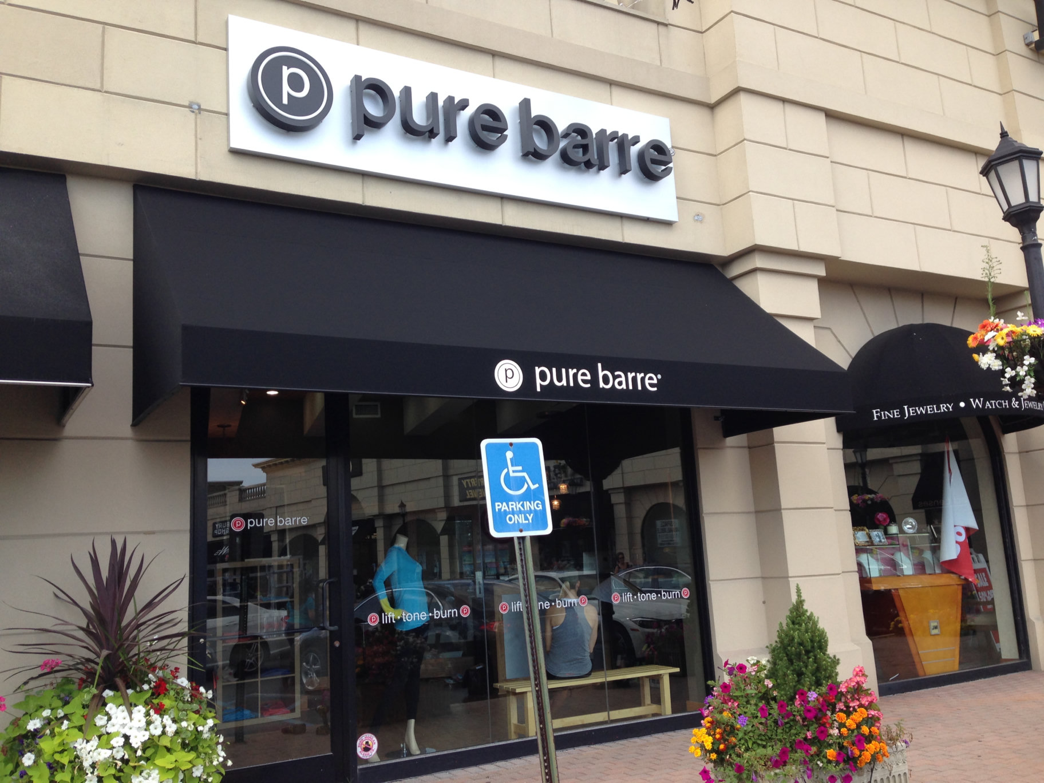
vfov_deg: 42.9
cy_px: 392
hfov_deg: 55.4
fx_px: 995
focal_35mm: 33
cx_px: 522
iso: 50
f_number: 2.4
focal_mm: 4.12
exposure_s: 1/268
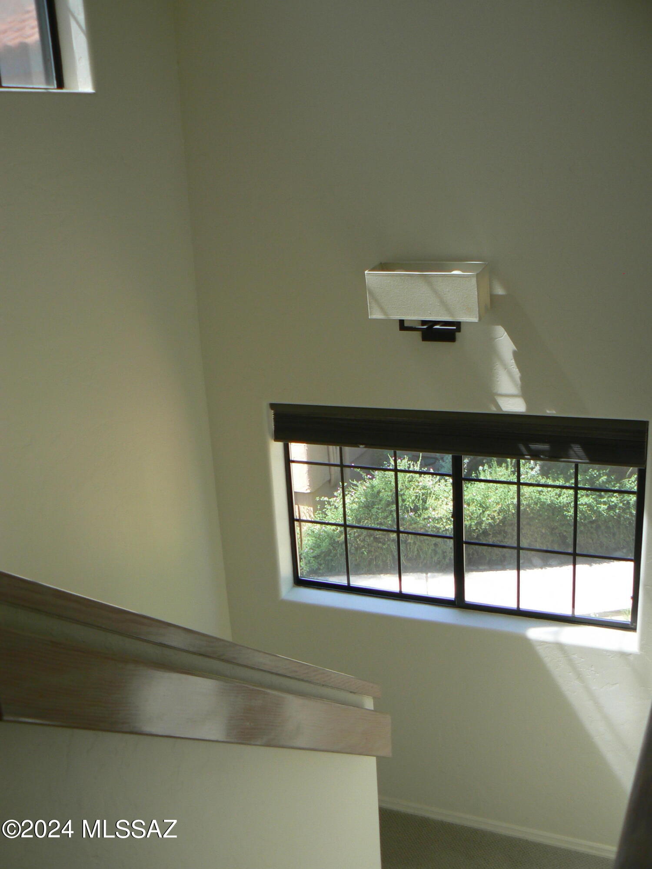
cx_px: 326
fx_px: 904
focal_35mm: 36
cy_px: 434
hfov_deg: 39.7
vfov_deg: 51.4
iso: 80
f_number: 2.8
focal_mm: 6
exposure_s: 1/50
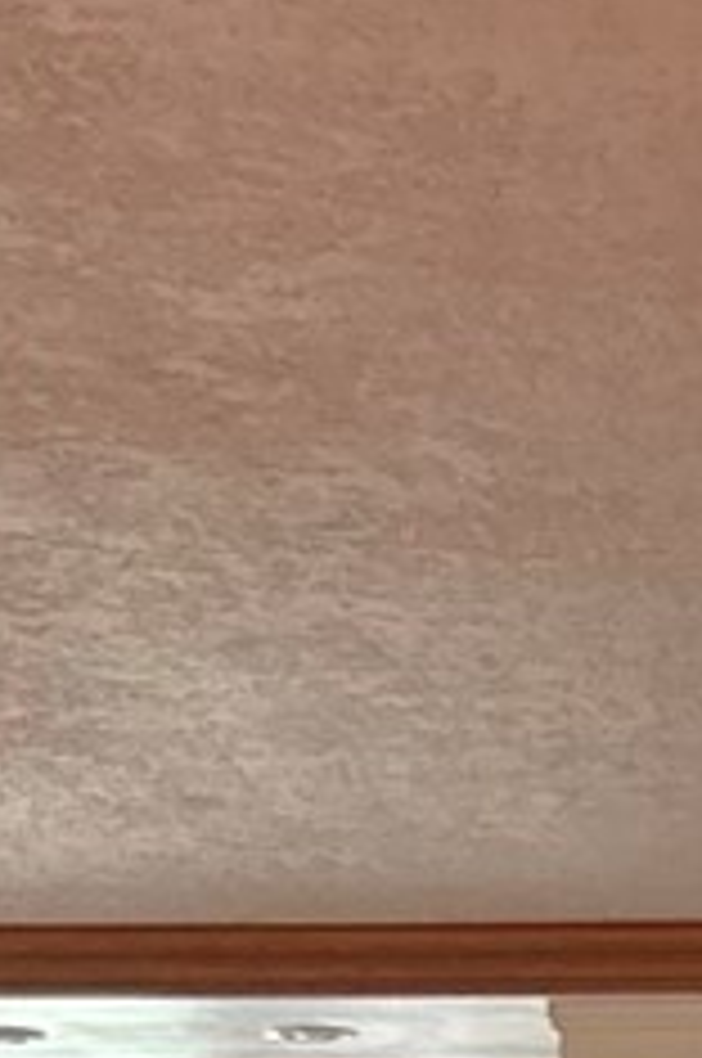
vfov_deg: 8.1
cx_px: 1071
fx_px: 6923
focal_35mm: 236
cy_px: 2422
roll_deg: +0.3
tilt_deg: -2.4
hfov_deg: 5.7
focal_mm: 5.96
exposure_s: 1/60
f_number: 1.6
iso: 160
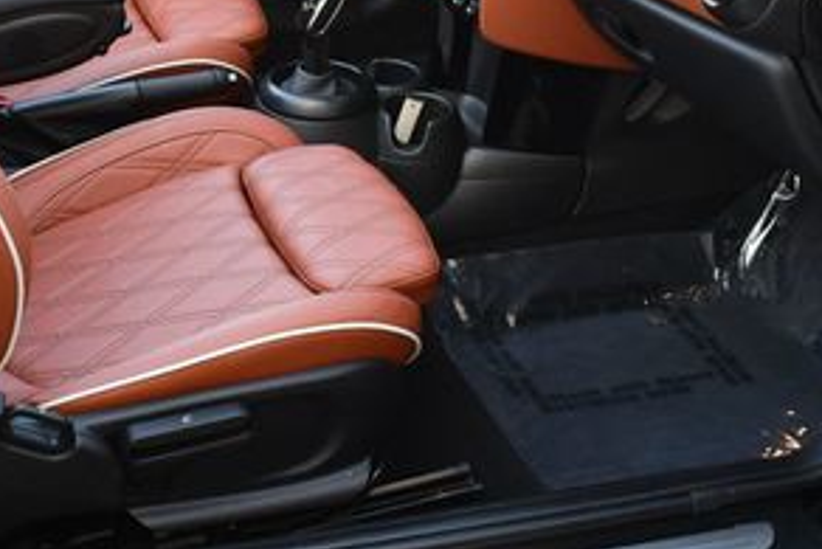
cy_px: -17
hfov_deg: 25.3
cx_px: 194
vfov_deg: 16.9
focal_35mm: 79
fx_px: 1805
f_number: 4
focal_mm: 18
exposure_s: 1/250
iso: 400
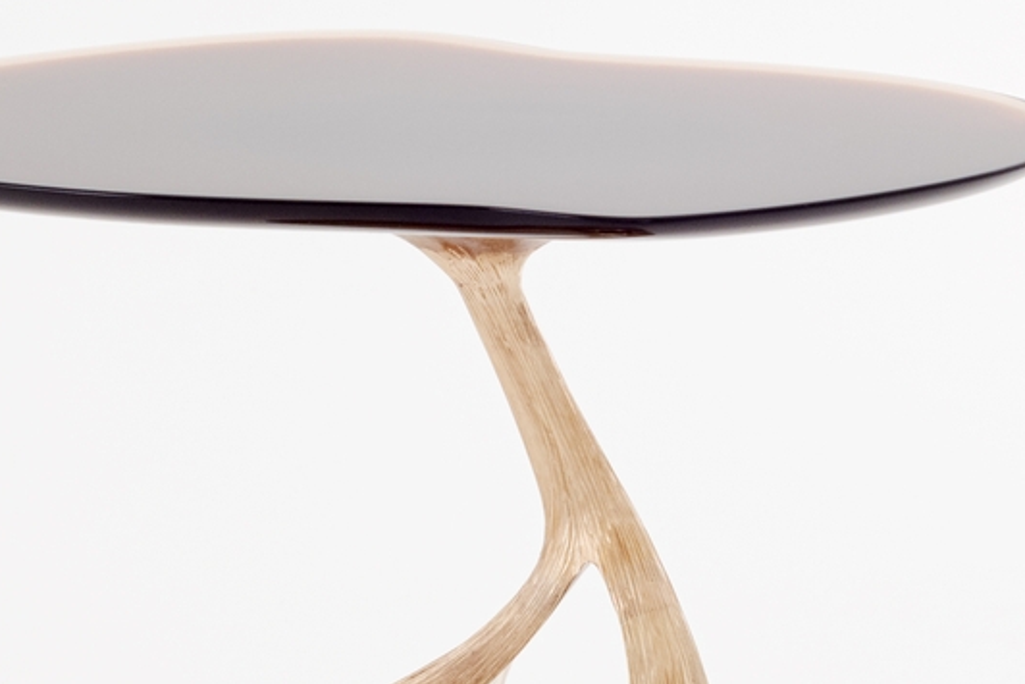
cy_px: 382
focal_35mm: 188
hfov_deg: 10.9
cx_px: 426
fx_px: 5354
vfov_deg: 7.3
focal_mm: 50
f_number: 7.1
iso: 320
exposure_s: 1/160
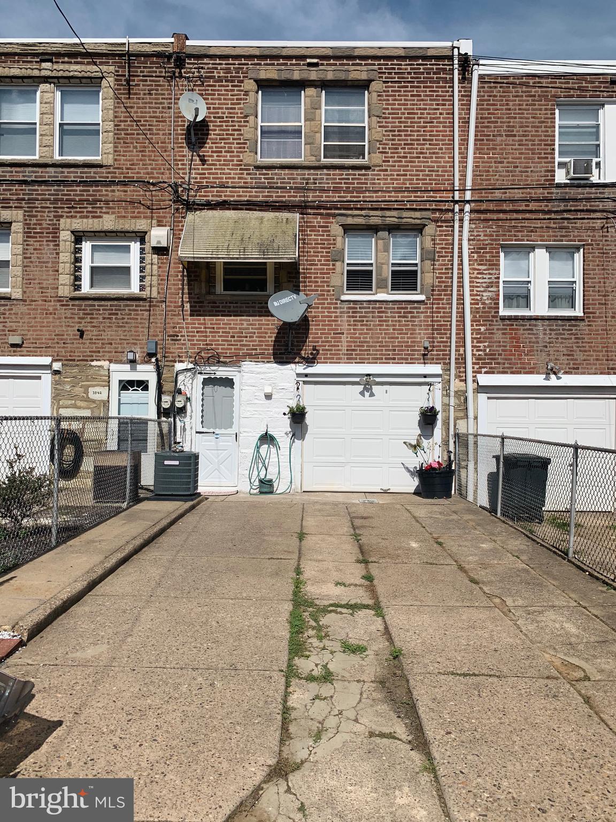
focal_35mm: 26
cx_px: 308
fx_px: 617
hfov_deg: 53.1
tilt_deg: +2.9
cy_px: 411
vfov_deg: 67.3
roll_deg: -0.7
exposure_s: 1/5128
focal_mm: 4.25
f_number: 1.8
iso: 25
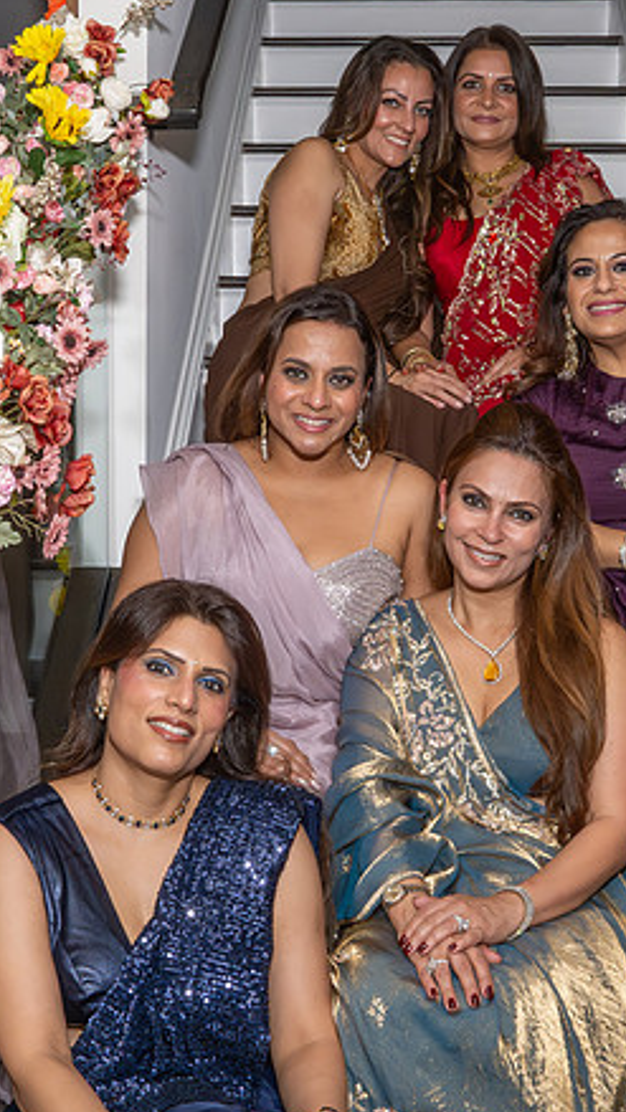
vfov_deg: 40.6
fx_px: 1505
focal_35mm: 51
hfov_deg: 23.5
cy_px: 554
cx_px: 313
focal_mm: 20
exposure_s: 1/250
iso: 1000
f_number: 14
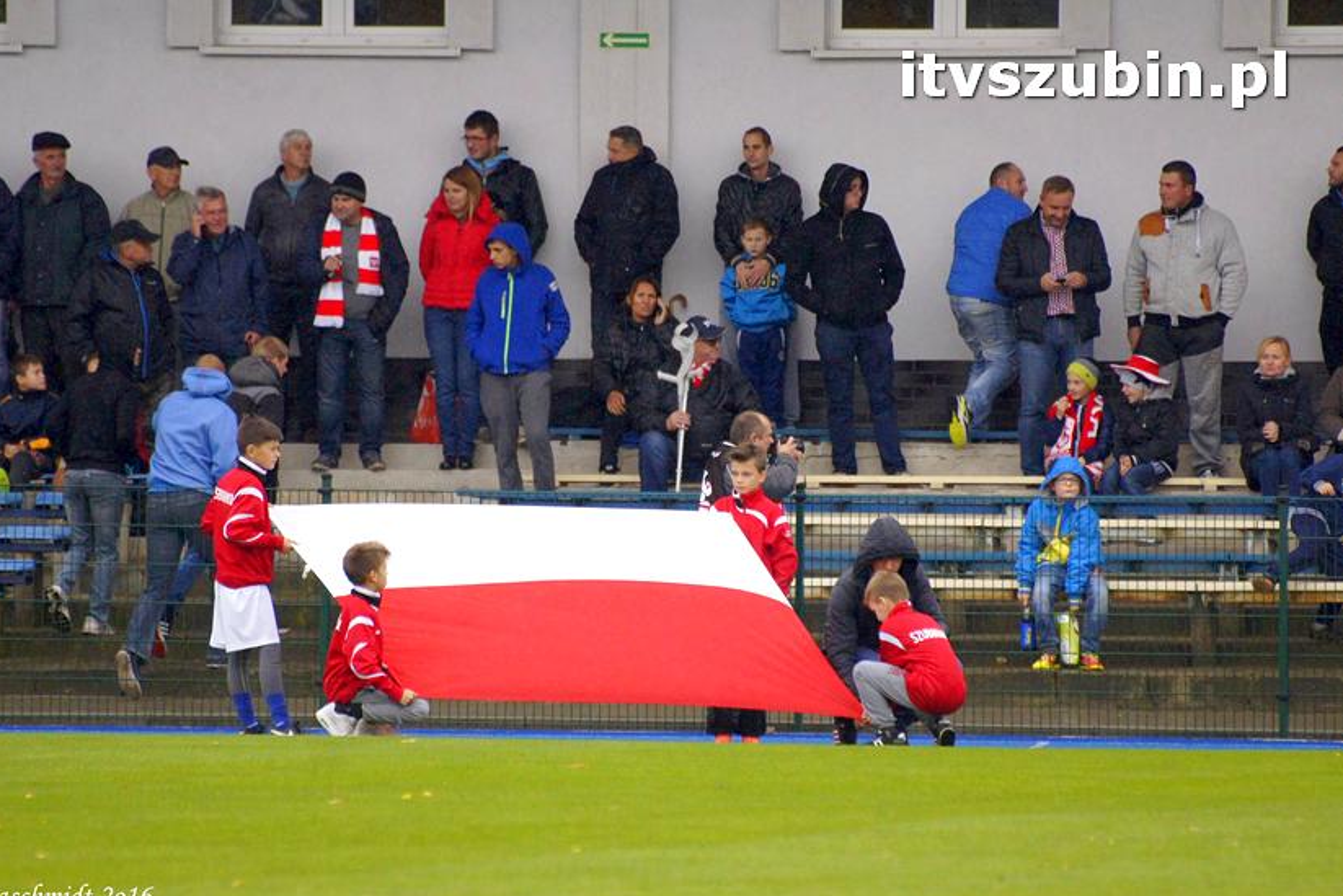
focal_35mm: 465
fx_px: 17349
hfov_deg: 4.4
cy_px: 461
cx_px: 651
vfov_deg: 3.0
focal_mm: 300
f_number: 5.6
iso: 1600
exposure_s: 1/1000
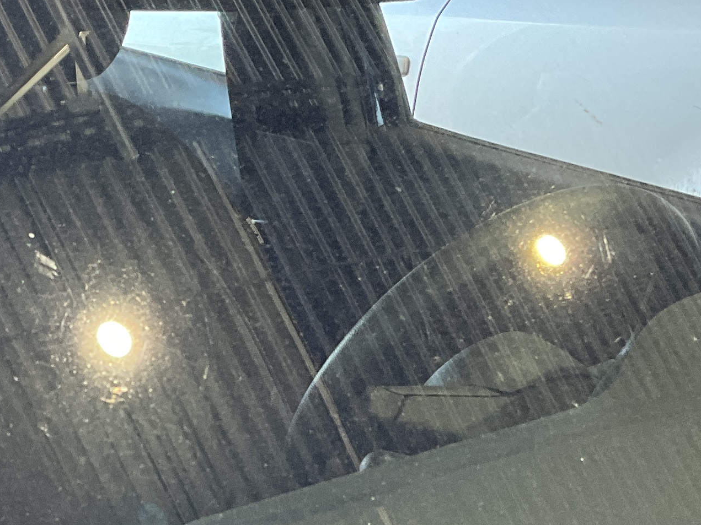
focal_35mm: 92
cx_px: 135
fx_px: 1863
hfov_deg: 21.0
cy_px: 435
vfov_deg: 15.9
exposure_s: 1/60
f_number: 1.8
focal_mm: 3
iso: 80
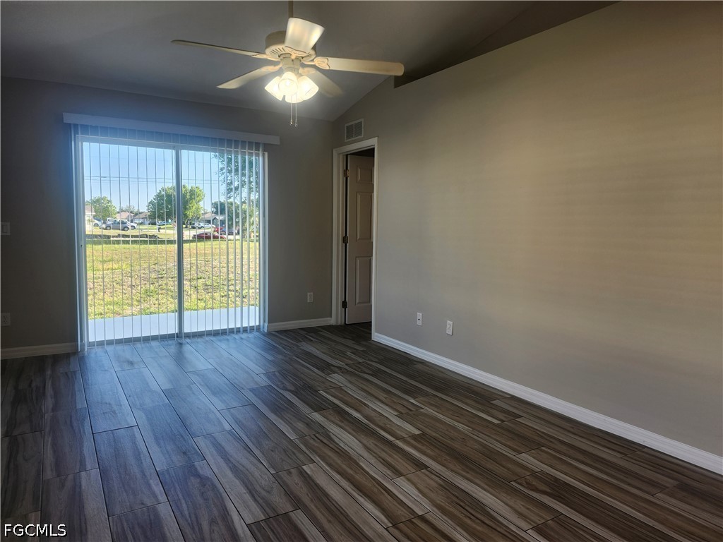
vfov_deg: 58.9
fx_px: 480
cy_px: 271
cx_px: 362
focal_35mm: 23
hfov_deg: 73.9
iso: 40
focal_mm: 5.54
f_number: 1.8
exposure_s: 1/120
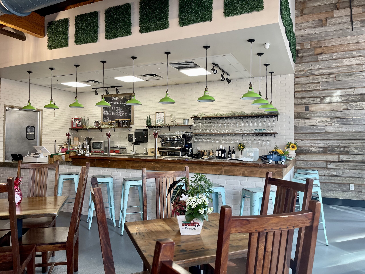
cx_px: 182
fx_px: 274
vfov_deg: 53.1
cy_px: 137
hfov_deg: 67.3
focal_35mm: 26
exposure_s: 1/120
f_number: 1.6
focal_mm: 5.1
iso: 125
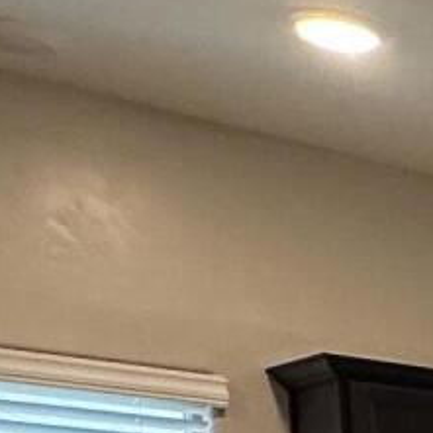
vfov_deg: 13.5
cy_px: 837
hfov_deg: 10.3
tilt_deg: -4.7
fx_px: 1585
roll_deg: -0.6
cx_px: 1370
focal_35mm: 112
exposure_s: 1/120
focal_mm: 2.22
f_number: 2.2
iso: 160
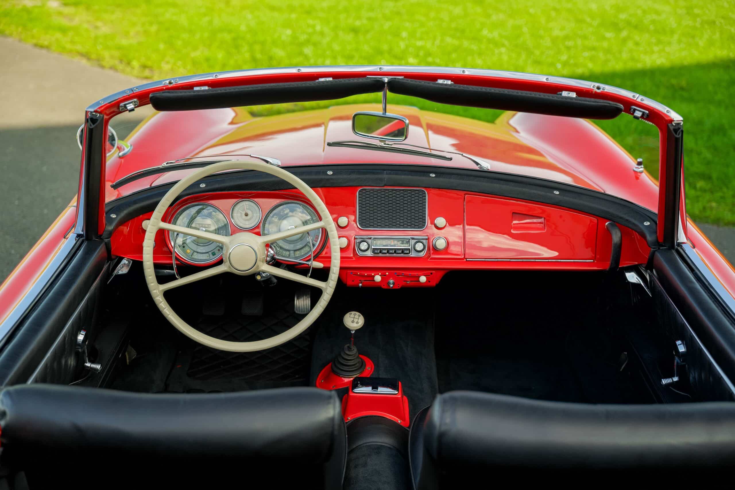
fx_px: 915
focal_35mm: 45
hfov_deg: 43.8
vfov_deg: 30.0
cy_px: 245
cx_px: 368
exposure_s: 1/125
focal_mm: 44.8
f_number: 2.8
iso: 64
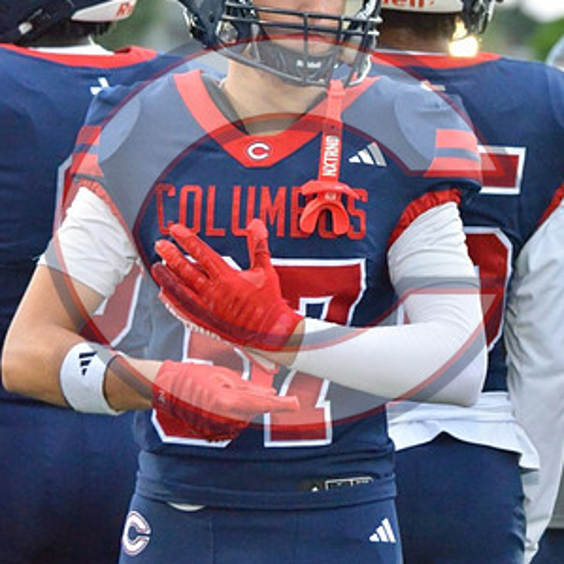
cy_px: 232
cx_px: 282
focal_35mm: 223
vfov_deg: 7.8
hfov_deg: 7.8
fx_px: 4111
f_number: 4.8
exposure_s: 1/500
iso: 5000
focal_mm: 116
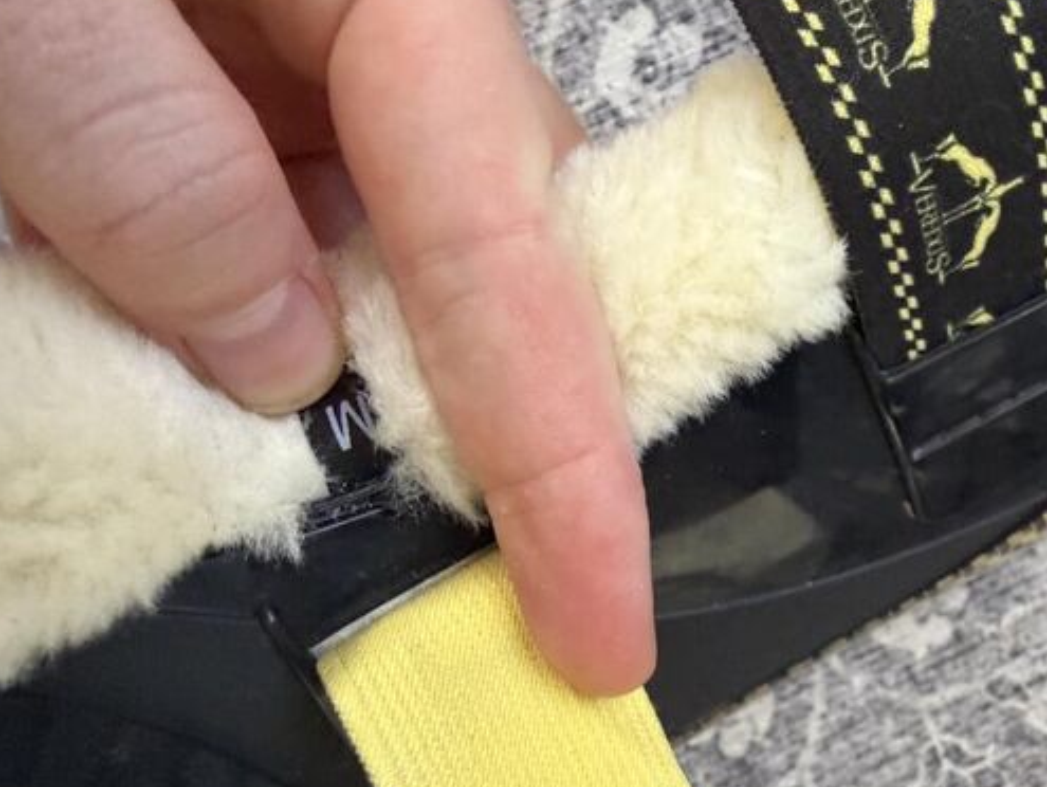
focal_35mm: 31
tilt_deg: -82.1
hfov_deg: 57.7
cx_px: 643
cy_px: 413
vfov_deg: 45.5
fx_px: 938
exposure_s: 1/60
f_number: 2.2
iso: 500
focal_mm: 2.22
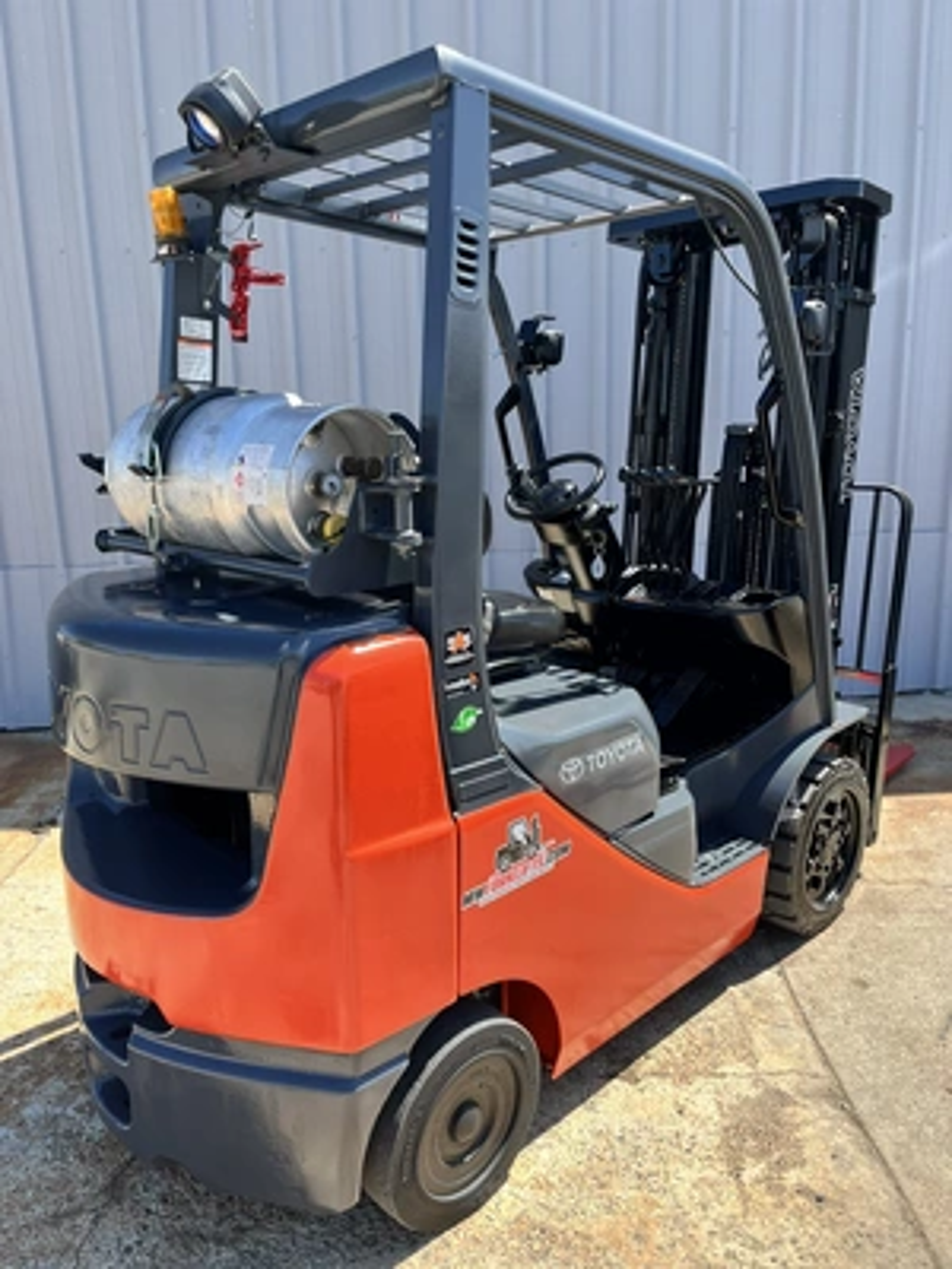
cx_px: 476
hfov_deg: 53.1
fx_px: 953
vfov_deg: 67.3
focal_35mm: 26
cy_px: 634
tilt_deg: -10.7
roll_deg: +1.3
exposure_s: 1/891
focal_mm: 5.1
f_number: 1.6
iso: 50
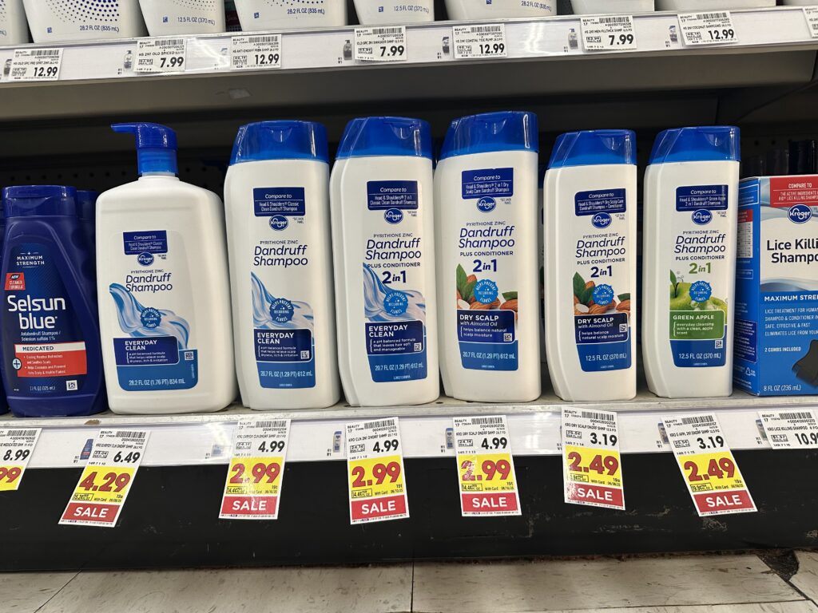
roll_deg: +1.5
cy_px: 306
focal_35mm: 24
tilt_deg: -6.6
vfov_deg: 56.8
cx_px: 409
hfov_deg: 71.6
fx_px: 567
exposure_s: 1/120
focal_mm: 6.86
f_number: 1.78
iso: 200
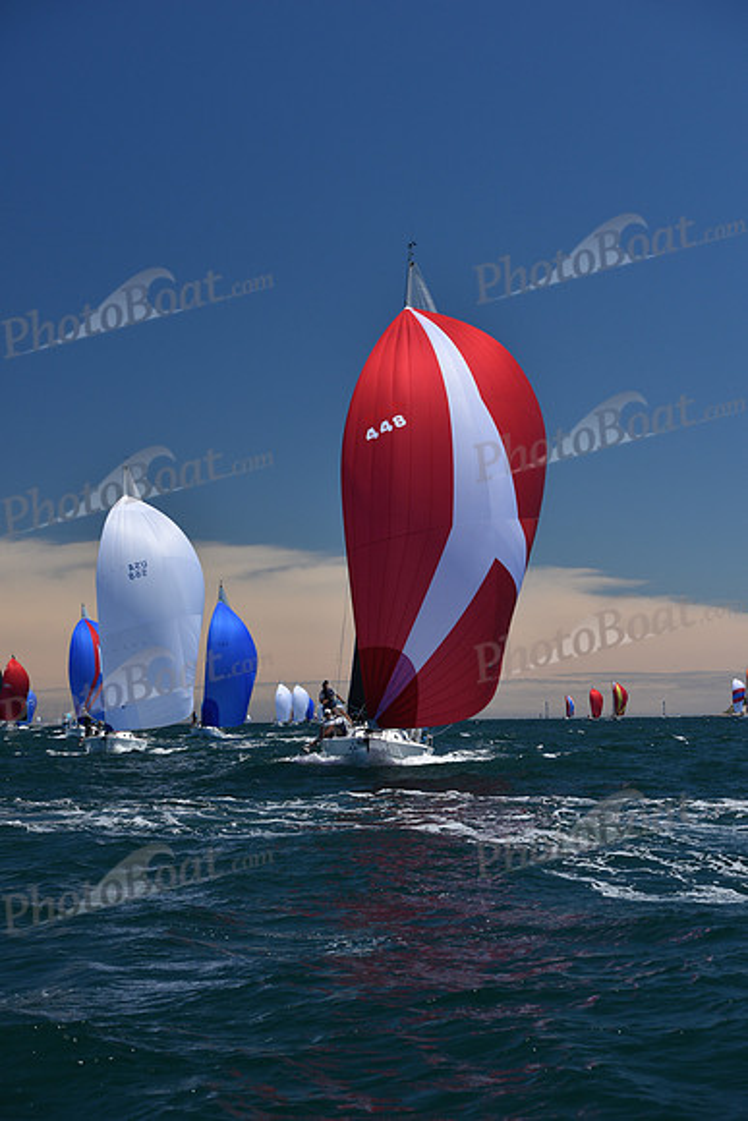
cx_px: 374
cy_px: 560
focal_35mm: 70
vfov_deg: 28.8
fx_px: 2180
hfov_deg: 19.5
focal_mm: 70
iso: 250
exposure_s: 1/800
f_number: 6.3
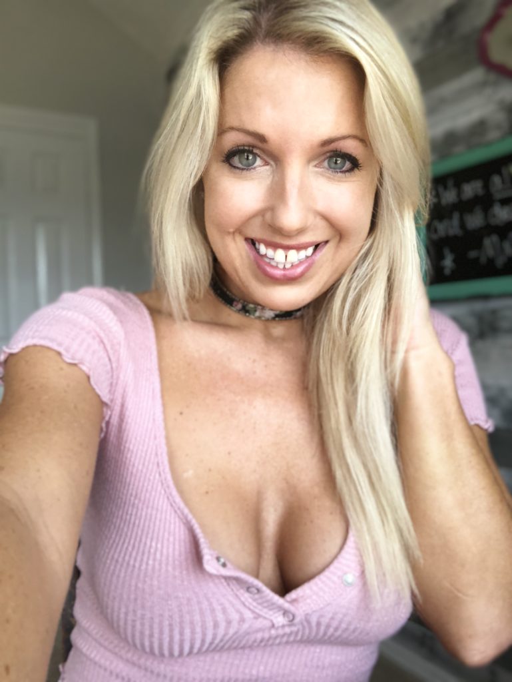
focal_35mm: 32
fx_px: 631
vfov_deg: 56.8
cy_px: 341
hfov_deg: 44.2
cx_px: 256
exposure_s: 1/30
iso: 32
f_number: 2.2
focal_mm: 2.87
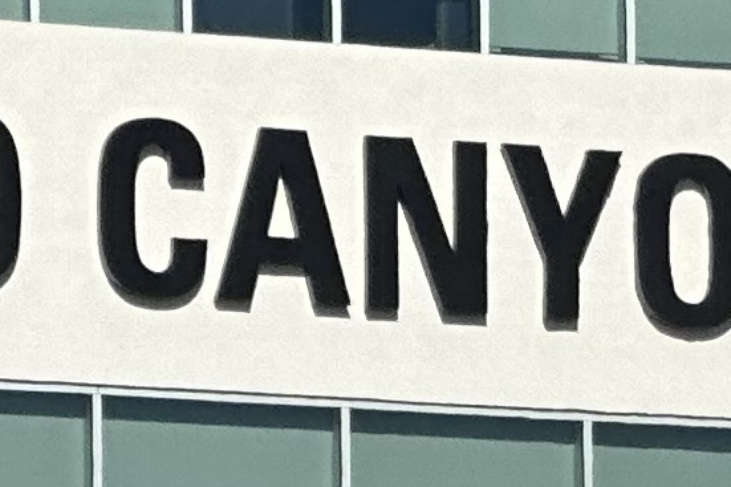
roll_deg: +0.3
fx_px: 11895
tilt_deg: +6.2
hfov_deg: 3.5
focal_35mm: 586
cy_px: 974
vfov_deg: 2.3
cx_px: 1646
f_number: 2.8
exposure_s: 1/1531
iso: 32
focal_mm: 9
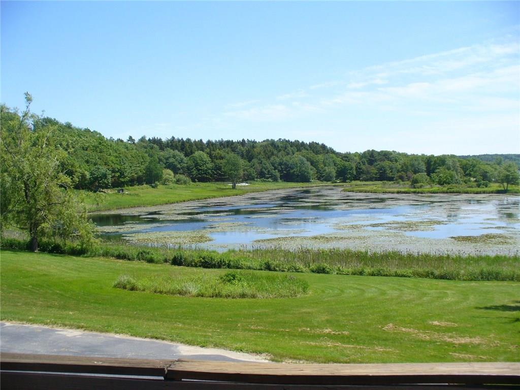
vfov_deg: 38.7
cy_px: 195
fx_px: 556
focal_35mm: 37
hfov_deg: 50.1
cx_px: 260
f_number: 5.6
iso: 80
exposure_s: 1/250
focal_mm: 6.1
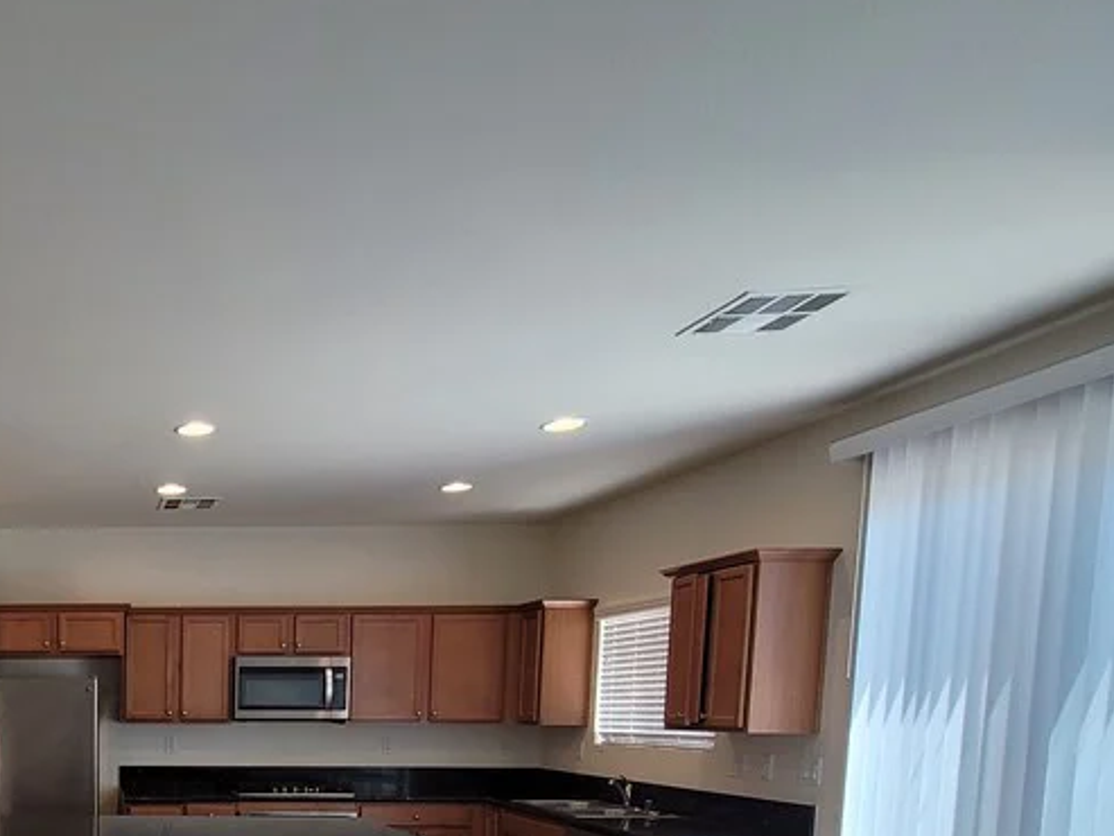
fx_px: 869
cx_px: 47
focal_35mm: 27
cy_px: 800
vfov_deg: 45.0
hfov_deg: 53.9
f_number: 2.2
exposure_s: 1/60
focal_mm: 2.2
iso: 80
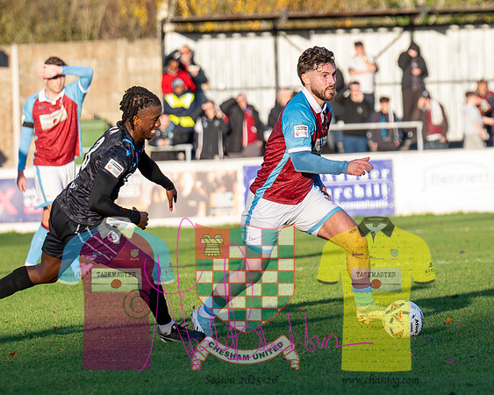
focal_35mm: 483
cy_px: 224
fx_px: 7061
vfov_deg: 3.2
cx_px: 514
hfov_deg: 4.0
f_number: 4
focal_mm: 165
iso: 800
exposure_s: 1/2500
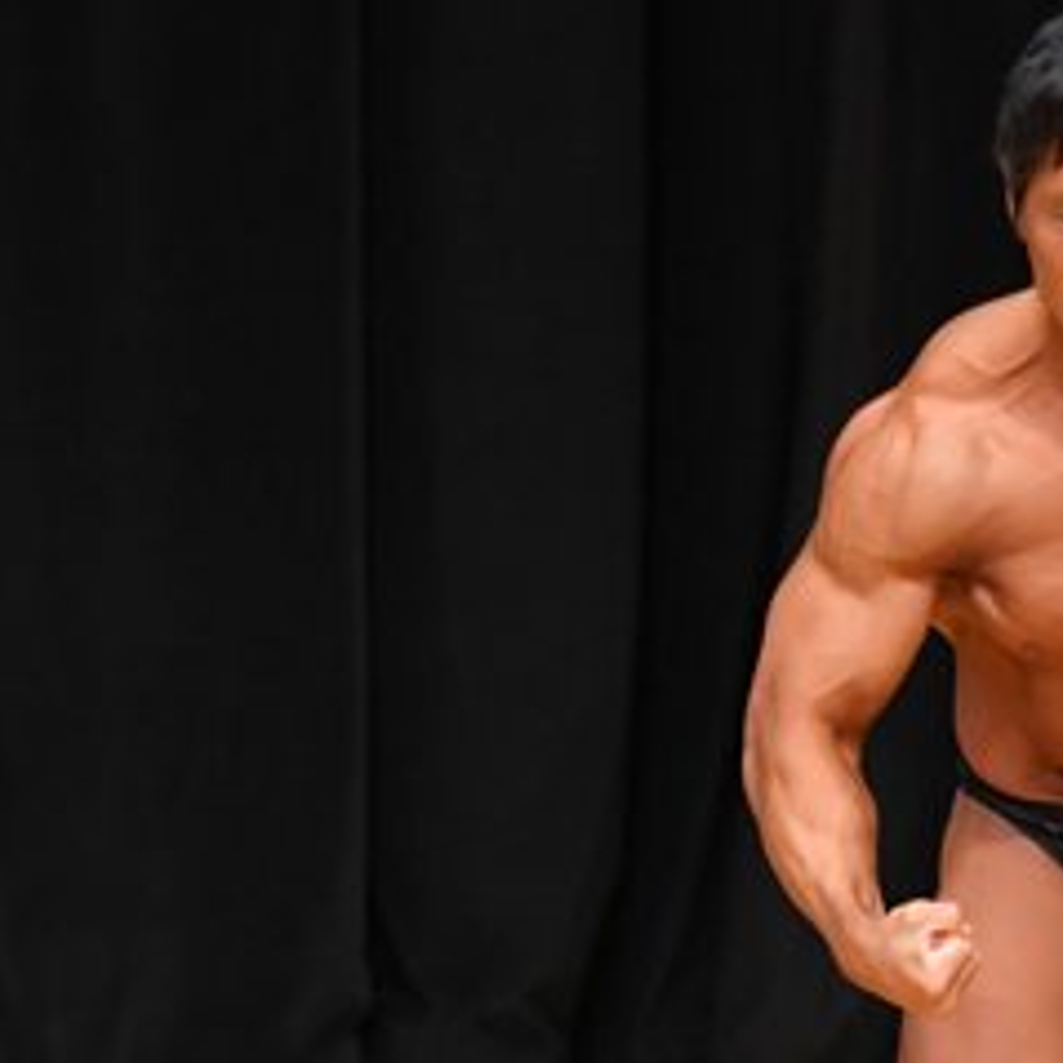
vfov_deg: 2.1
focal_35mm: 828
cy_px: 894
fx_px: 28767
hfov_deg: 2.1
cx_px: 1185
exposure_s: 1/400
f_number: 5.6
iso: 4000
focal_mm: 200
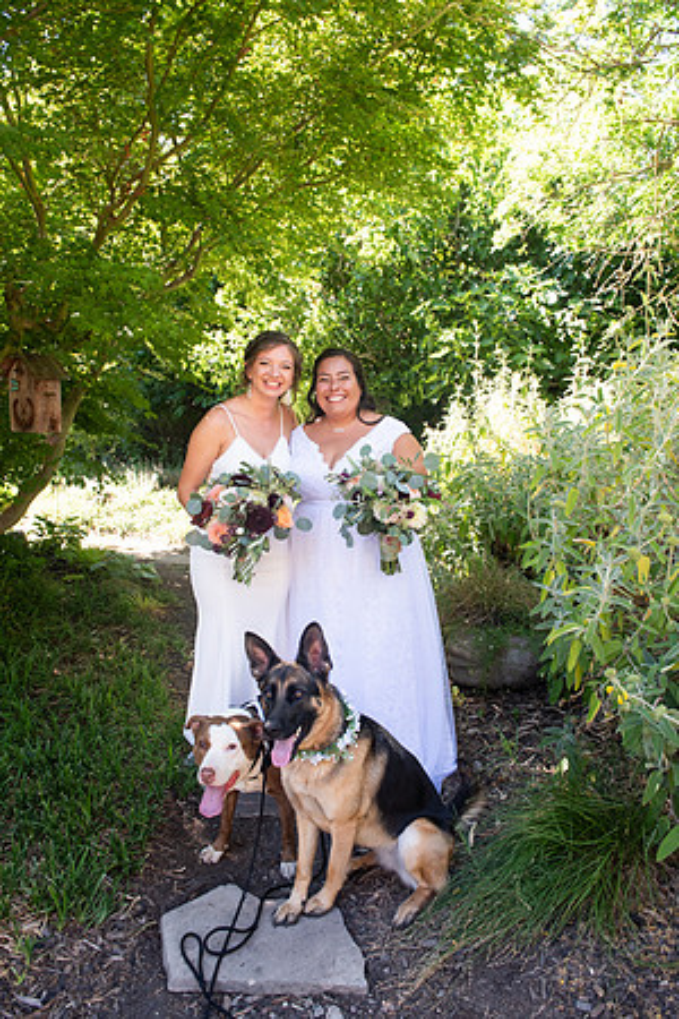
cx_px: 340
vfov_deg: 73.7
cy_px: 510
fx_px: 679
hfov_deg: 53.1
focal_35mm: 24
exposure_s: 1/200
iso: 640
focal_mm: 24
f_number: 5
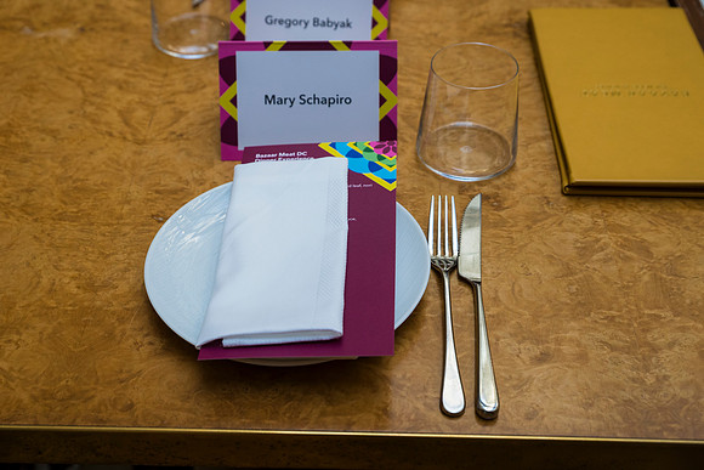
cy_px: 235
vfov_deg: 27.0
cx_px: 352
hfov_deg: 39.6
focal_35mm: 50
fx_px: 978
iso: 800
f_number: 5
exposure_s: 1/125
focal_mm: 50
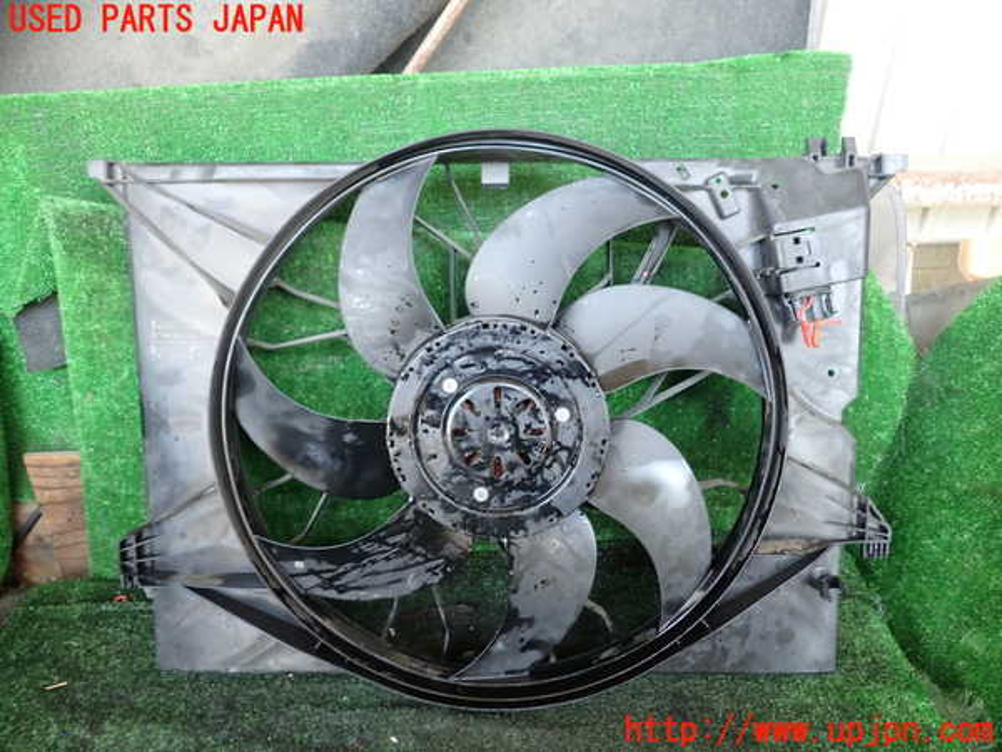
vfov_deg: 46.8
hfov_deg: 60.0
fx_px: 868
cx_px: 501
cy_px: 376
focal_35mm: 30
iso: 200
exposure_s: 1/40
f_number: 2.3
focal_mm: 5.4
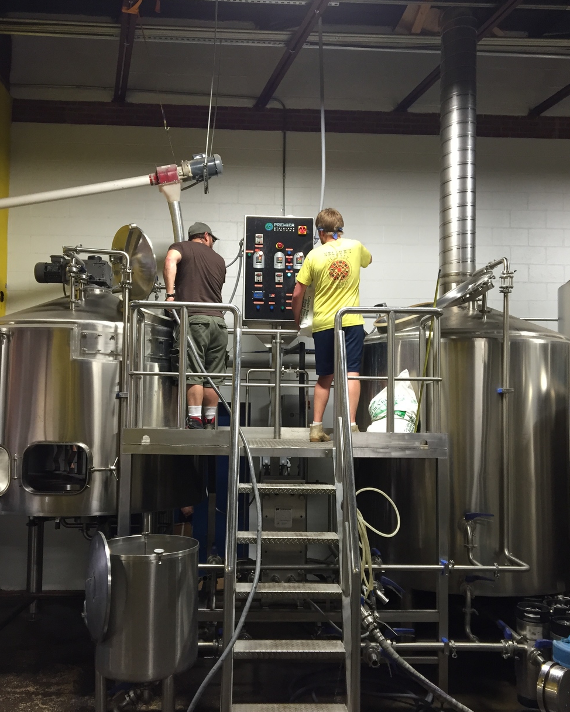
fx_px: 654
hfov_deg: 47.1
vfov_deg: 57.1
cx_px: 281
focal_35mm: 31
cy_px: 388
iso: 100
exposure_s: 1/30
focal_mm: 4.15
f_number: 2.2
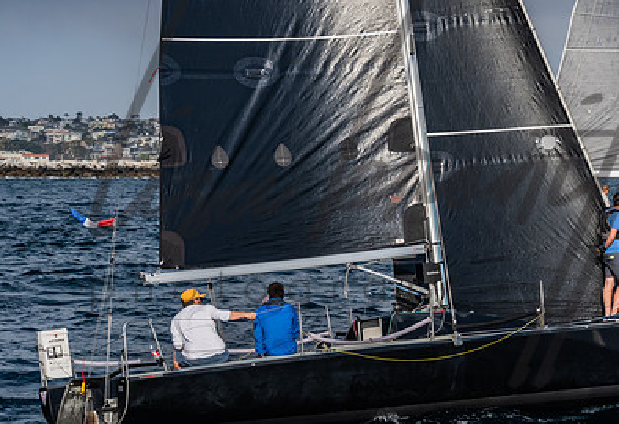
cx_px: 485
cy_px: 139
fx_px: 2254
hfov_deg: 15.5
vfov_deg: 10.7
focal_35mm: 130
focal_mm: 64
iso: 400
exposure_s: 1/1250
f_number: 9
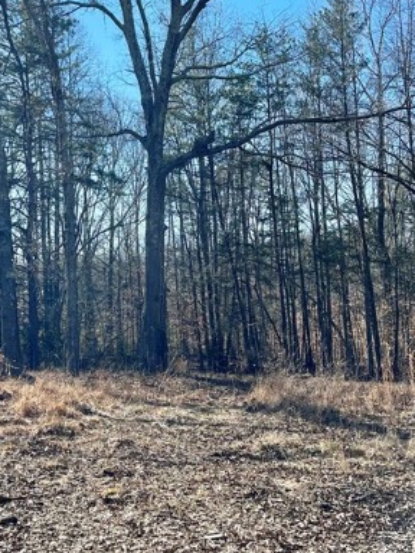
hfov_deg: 27.6
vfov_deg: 36.5
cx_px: 99
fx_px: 831
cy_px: 192
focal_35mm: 52
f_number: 1.5
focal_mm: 5.7
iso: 50
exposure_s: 1/2695
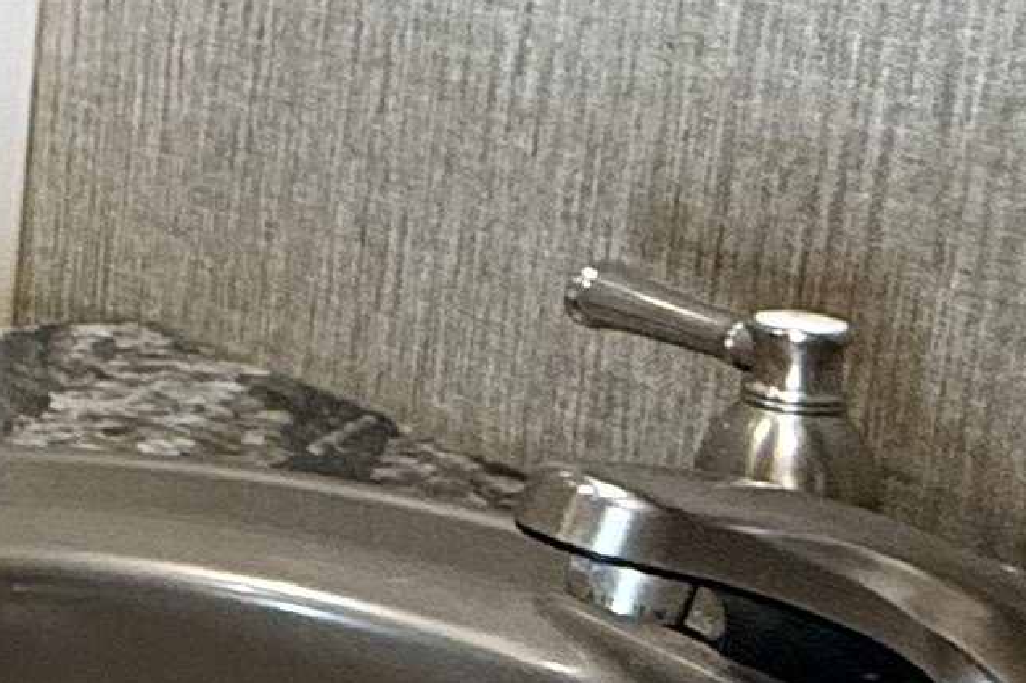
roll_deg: +0.2
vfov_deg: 14.6
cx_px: -1611
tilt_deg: -9.5
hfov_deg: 13.6
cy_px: 8
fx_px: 2621
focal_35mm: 92
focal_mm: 2.22
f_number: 2.2
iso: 400
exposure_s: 1/60
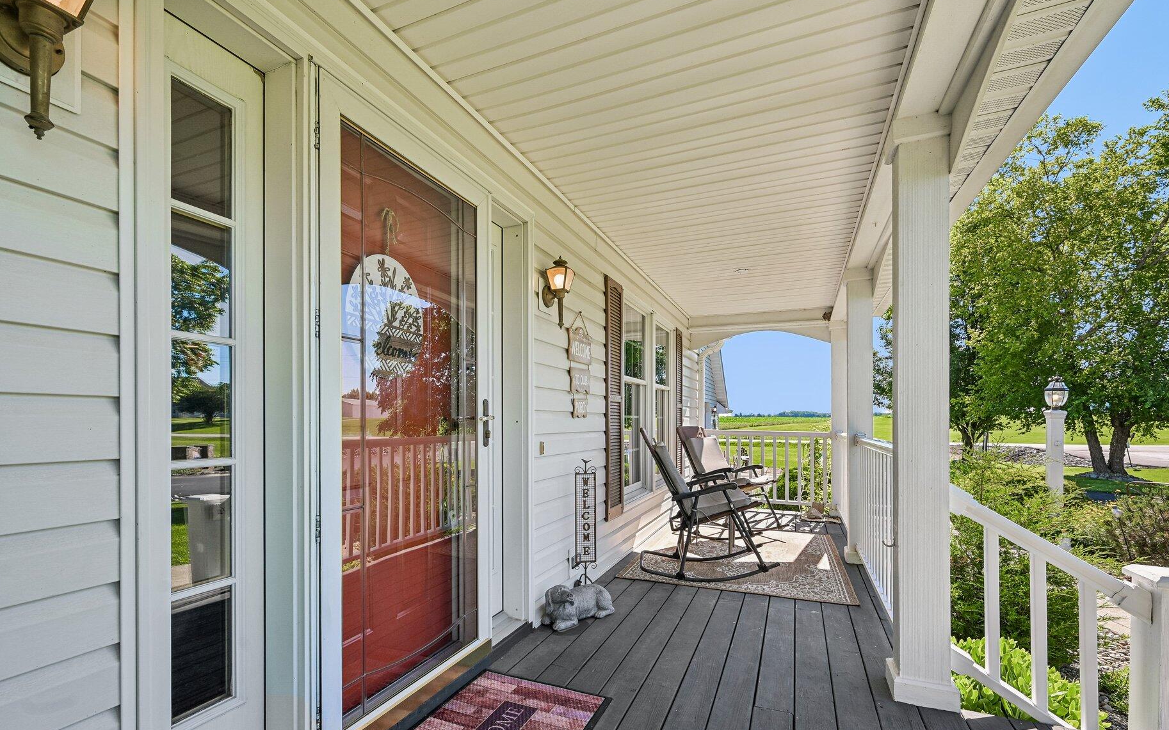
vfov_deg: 71.1
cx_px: 553
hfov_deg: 97.7
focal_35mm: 16
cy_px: 396
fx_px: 510
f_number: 8
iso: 100
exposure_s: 1/100
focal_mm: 14
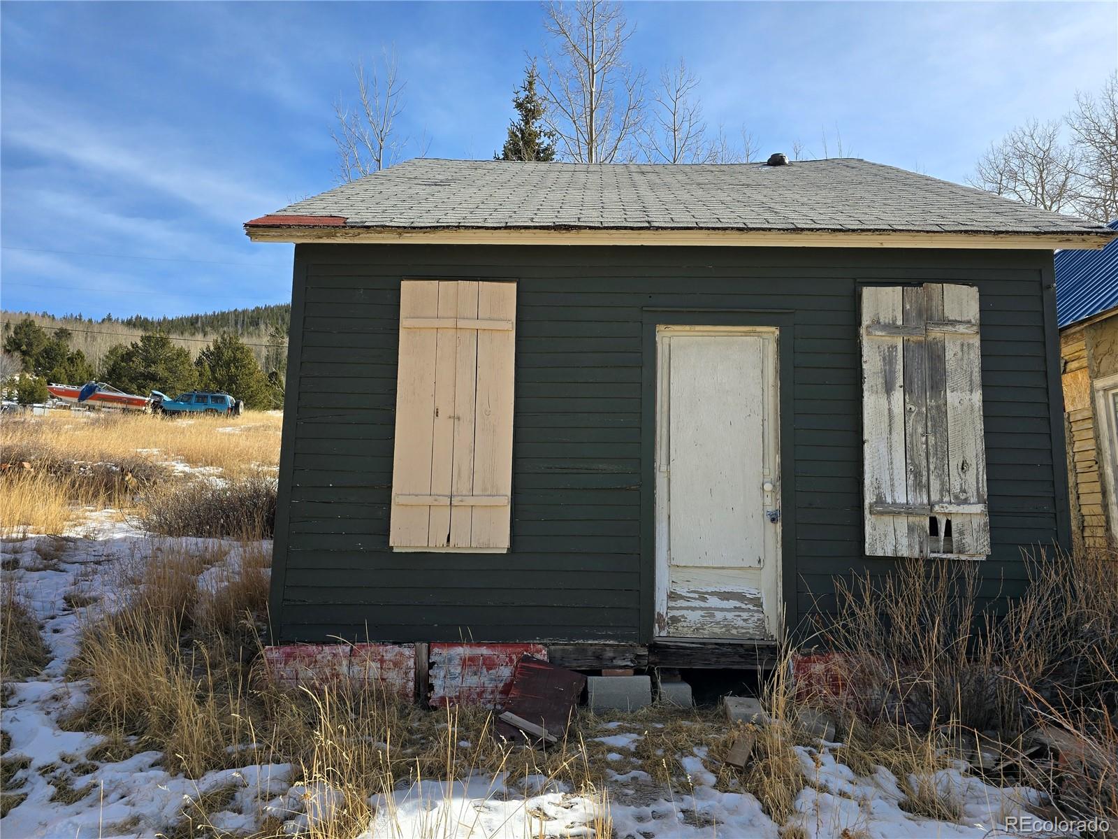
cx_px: 559
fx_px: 743
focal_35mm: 23
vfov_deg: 58.9
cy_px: 420
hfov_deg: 73.9
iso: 12
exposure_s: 1/462
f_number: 1.7
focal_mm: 6.3
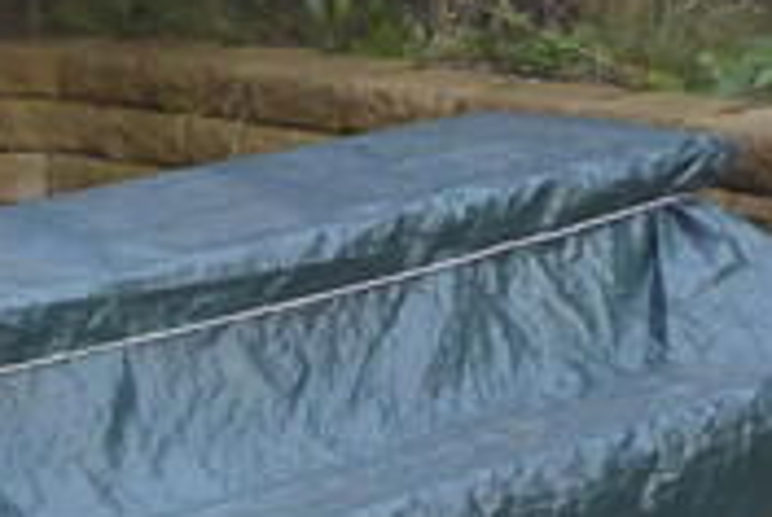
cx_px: 1842
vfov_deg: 9.5
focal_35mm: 145
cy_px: 118
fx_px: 3115
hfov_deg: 11.6
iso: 160
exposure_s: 1/60
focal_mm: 4.3
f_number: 3.3
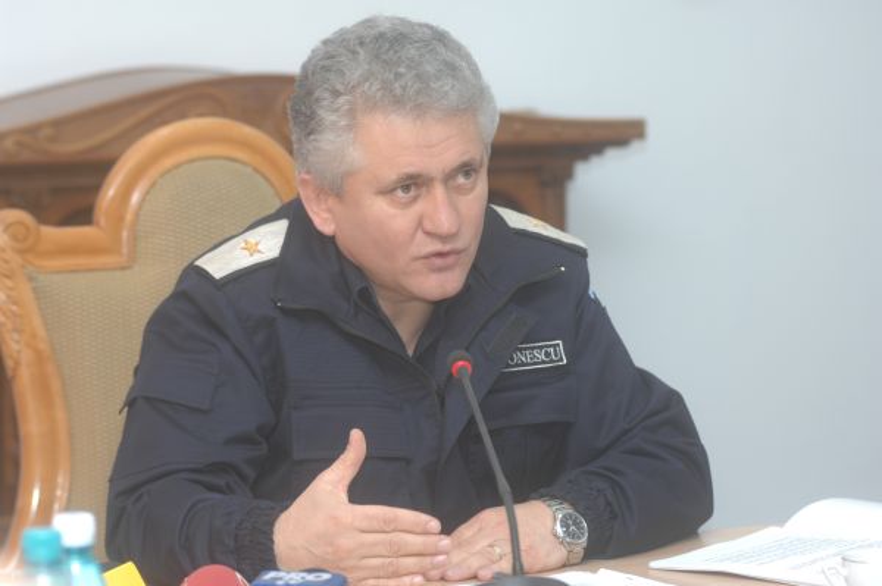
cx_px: 441
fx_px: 4113
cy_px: 293
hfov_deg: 12.2
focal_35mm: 168
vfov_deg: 8.2
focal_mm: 112
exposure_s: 1/80
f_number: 4
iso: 250
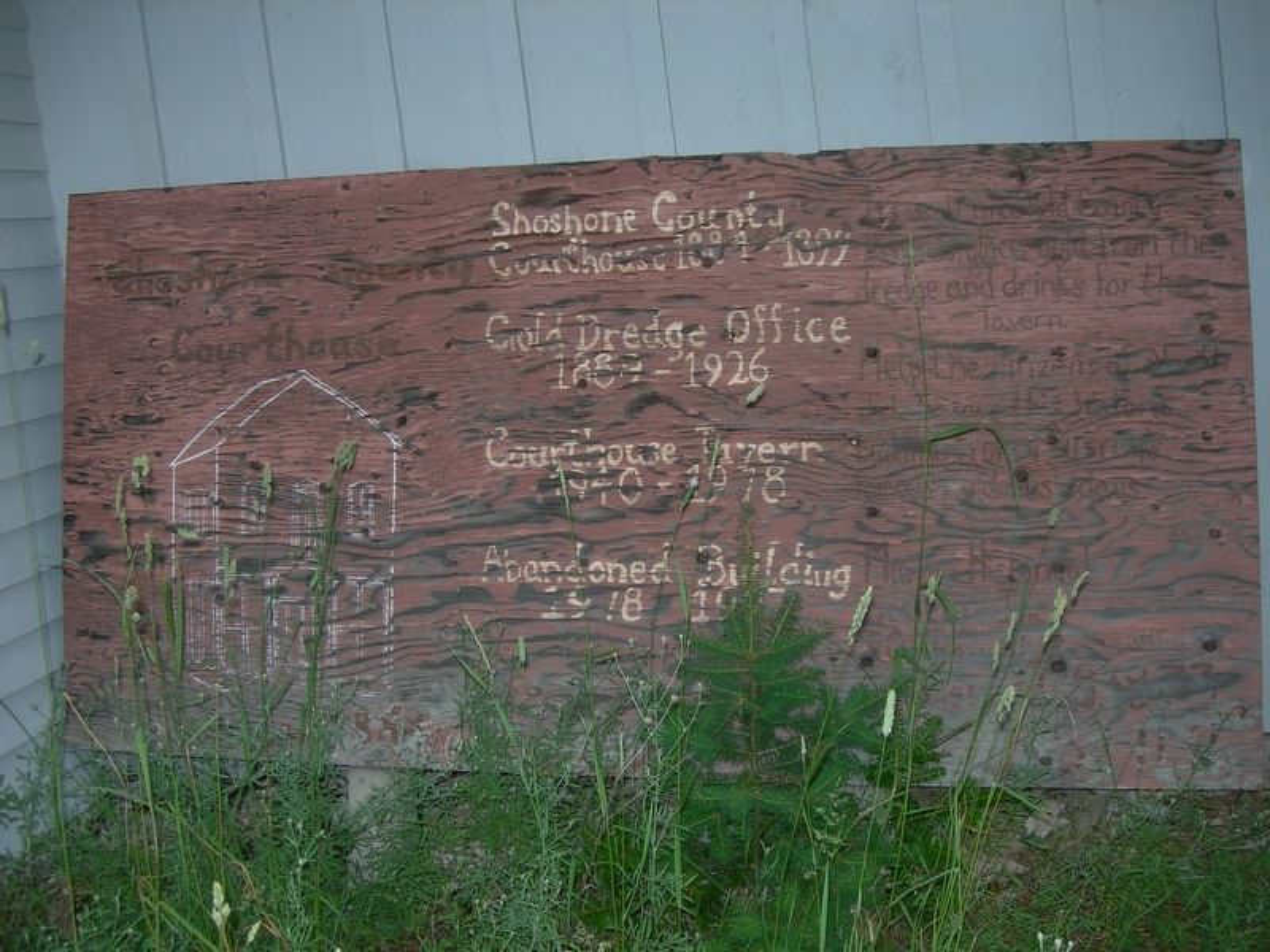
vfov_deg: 37.7
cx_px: 635
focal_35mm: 38
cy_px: 476
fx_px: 1394
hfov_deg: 49.0
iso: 96
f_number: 2.8
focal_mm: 7.8
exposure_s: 1/60.1
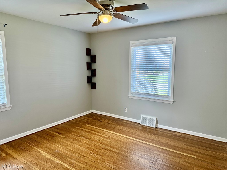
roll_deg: +0.4
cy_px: 85
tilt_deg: -6.2
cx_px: 114
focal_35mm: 24
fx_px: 157
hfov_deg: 71.6
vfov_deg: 56.8
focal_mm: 6.76
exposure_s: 1/127
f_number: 1.78
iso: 200
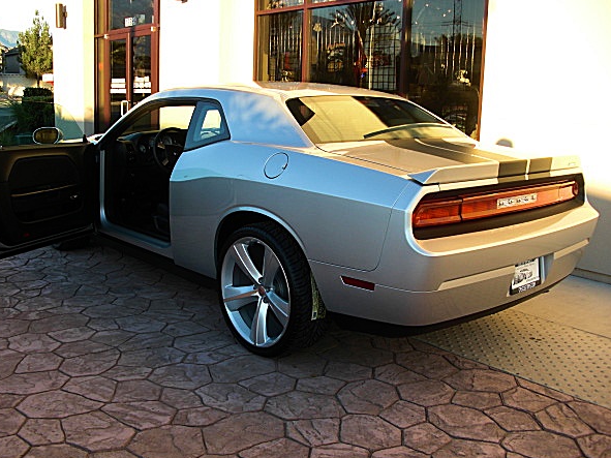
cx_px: 283
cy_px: 232
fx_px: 688
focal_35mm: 39
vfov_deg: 36.8
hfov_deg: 47.8
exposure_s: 1/125
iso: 50
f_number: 2.8
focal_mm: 6.3
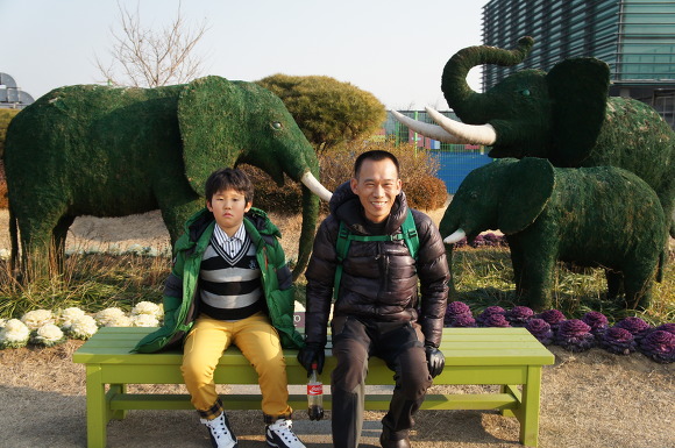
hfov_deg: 53.2
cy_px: 224
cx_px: 338
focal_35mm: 36
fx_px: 674
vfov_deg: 36.8
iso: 800
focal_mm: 24
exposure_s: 1/2000
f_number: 4
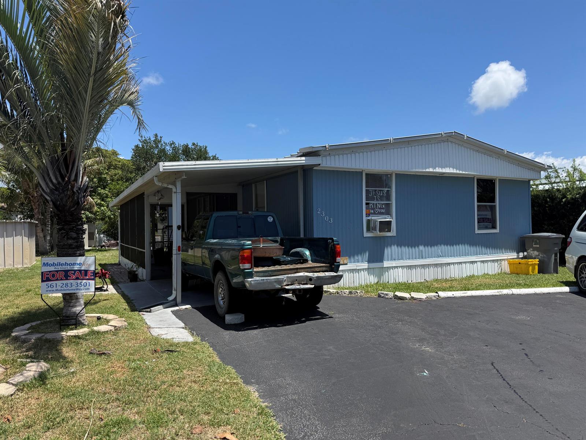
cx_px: 293
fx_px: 406
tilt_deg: +1.0
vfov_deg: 56.8
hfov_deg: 71.6
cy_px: 220
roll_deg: +0.9
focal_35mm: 24
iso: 80
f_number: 1.78
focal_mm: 6.76
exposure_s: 1/4167
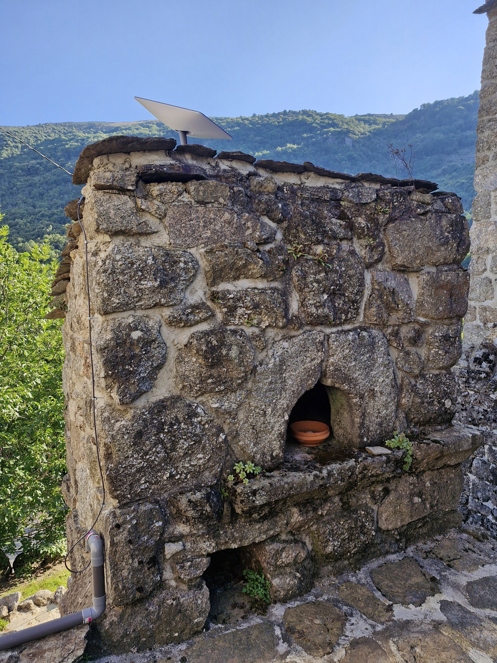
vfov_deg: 73.9
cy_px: 332
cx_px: 248
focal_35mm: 23
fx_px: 440
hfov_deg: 58.9
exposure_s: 1/586
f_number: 1.8
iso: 50
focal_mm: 5.54
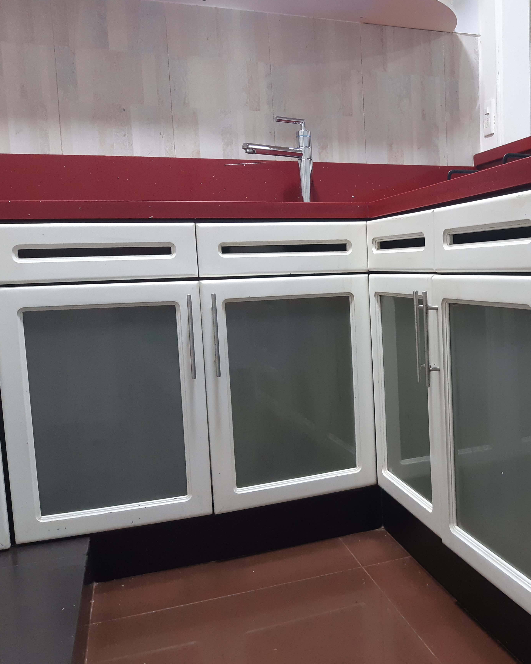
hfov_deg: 41.2
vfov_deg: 52.8
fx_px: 668
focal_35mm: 34
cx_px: 437
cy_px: 332
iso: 160
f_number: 1.7
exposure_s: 1/60
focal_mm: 3.92
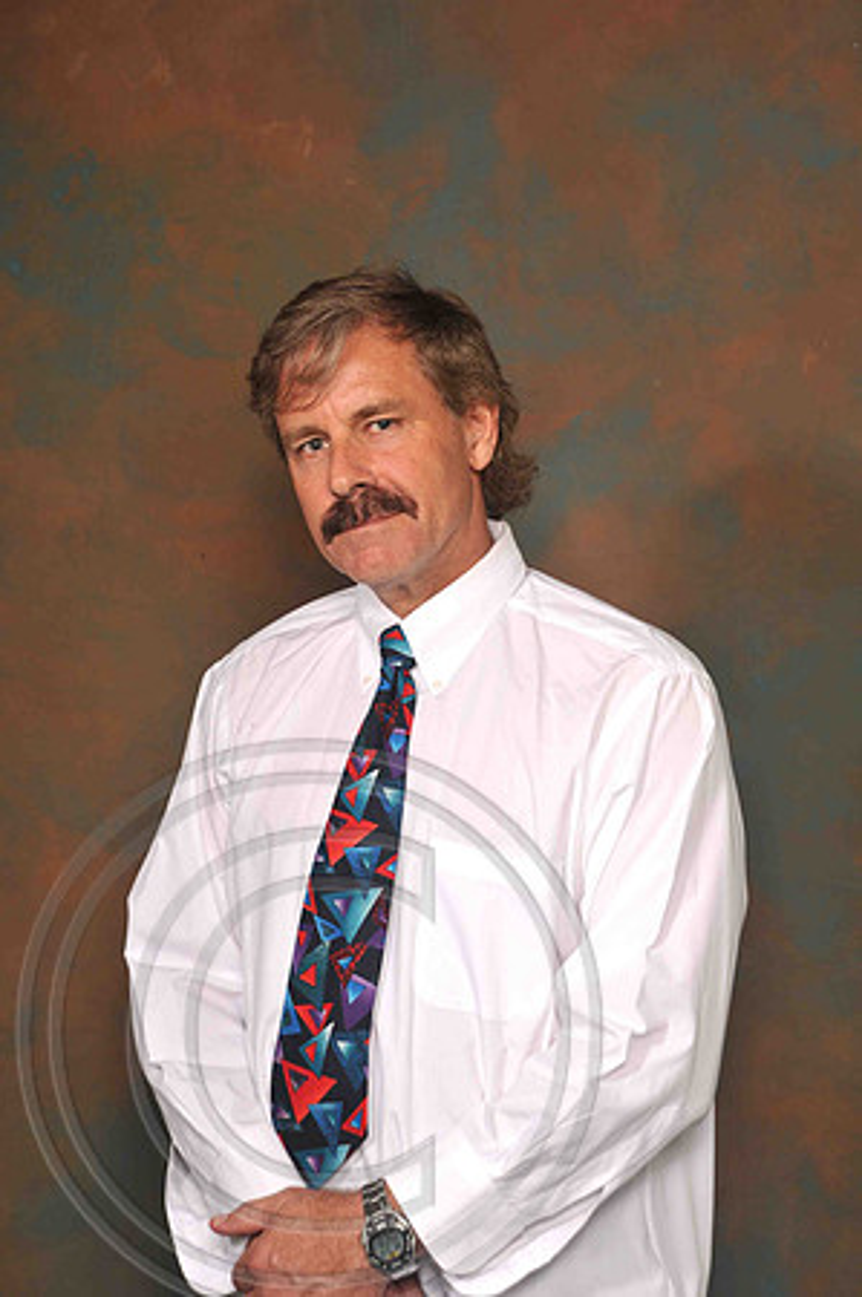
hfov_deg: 17.5
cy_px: 648
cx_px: 431
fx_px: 2808
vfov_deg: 26.0
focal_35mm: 78
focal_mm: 52
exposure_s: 1/125
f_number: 6.3
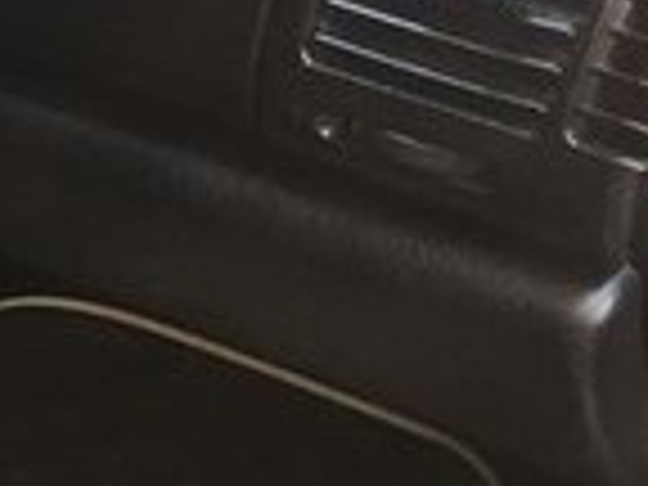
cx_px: -756
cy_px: 236
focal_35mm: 133
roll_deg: +6.4
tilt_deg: -30.8
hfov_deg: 12.5
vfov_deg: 11.1
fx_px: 2490
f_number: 2.2
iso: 125
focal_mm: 4.15
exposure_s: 1/33
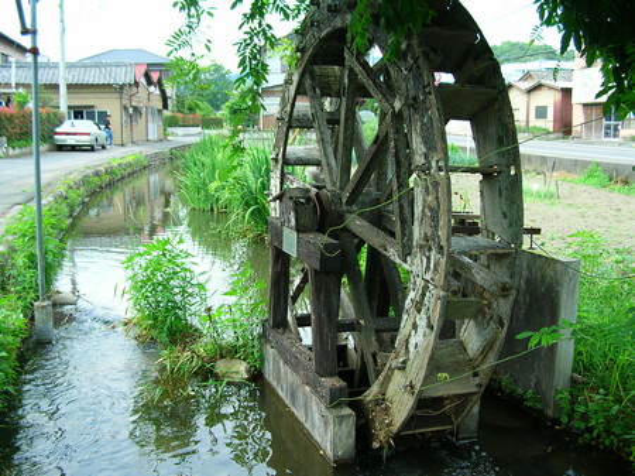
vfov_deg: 39.6
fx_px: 660
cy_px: 238
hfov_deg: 51.4
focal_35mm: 36
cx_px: 318
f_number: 2.7
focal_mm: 6
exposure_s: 1/164
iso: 50
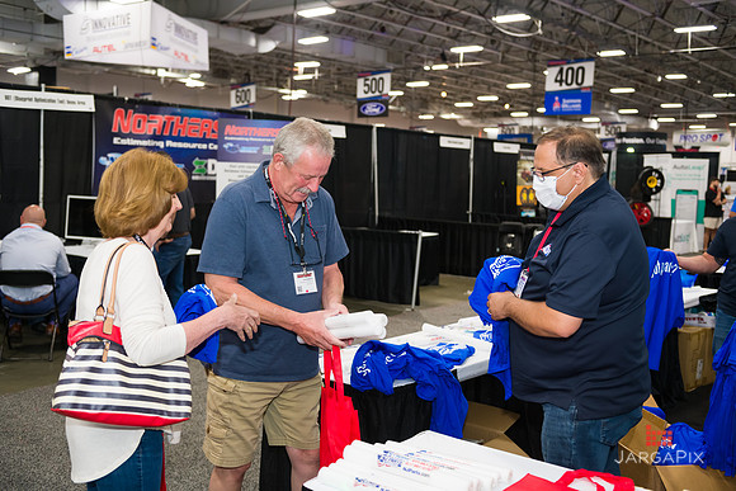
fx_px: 777
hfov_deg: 50.7
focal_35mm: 38
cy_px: 246
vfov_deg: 35.1
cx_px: 368
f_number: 3.2
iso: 1000
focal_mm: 38
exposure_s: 1/125
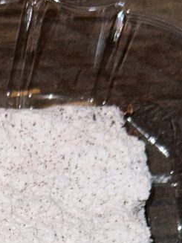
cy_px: 401
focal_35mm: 176
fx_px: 1235
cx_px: -97
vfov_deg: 10.7
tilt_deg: -81.6
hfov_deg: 8.2
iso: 50
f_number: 1.78
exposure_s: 1/8
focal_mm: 6.86
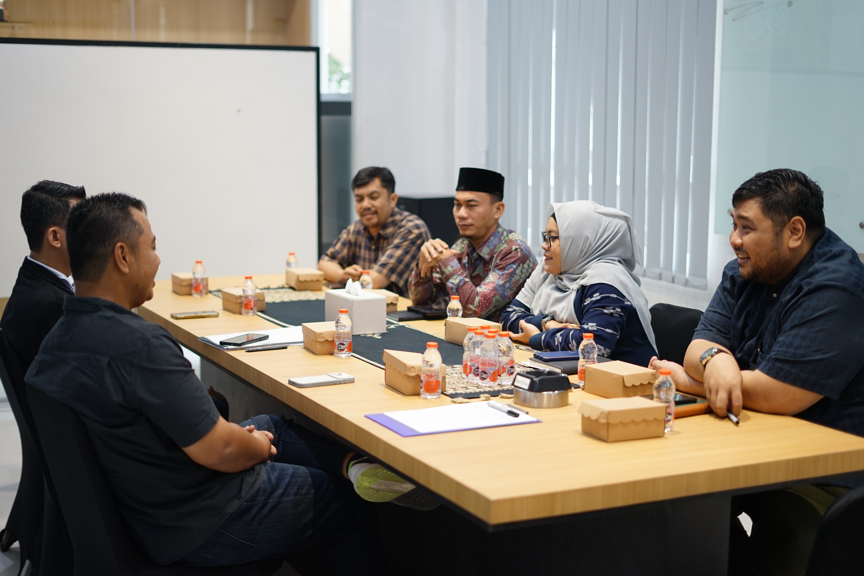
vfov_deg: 27.0
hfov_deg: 39.6
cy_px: 288
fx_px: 1200
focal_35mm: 50
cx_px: 432
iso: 640
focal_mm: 50
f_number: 1.8
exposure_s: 1/100
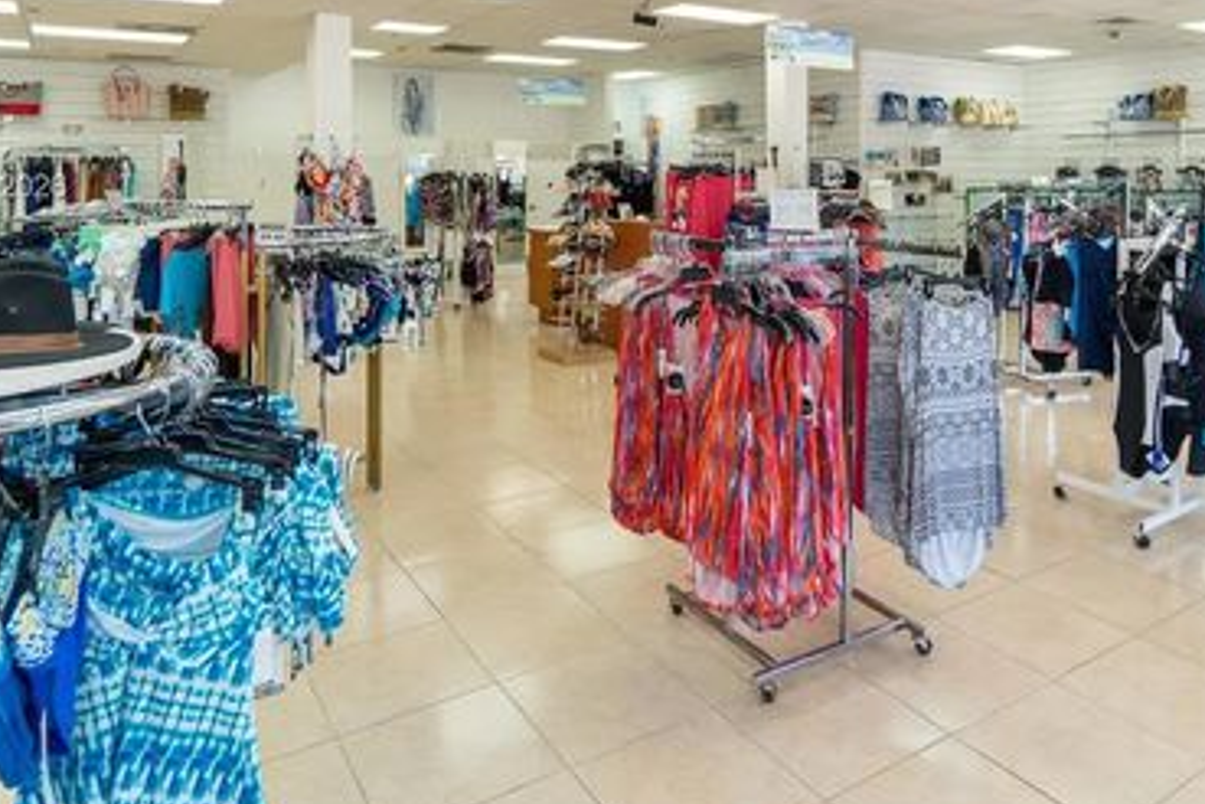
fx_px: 870
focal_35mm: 26
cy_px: 190
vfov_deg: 47.5
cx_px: 705
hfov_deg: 68.9
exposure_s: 1/80
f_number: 4
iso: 200
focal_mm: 10
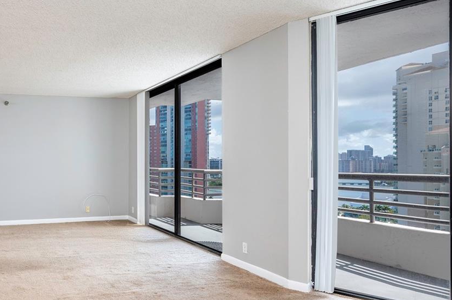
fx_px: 339
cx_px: 68
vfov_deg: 47.8
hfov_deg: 60.0
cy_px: 156
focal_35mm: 27
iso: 4000
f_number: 11
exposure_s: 1/80
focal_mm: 14
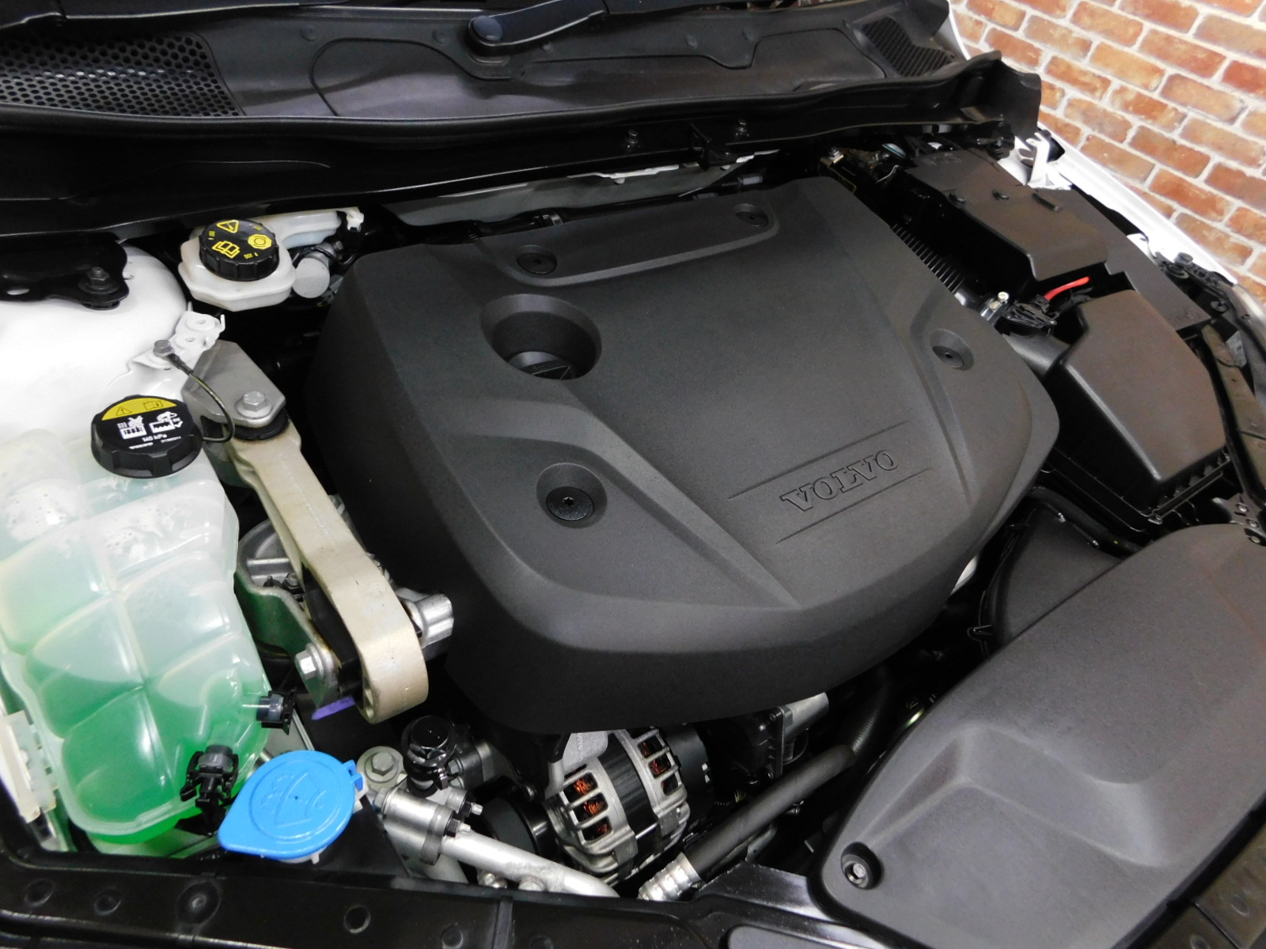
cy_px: 474
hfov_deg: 73.9
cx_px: 633
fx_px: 841
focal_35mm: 23
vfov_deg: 58.9
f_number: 3
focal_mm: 4
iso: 400
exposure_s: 1/30
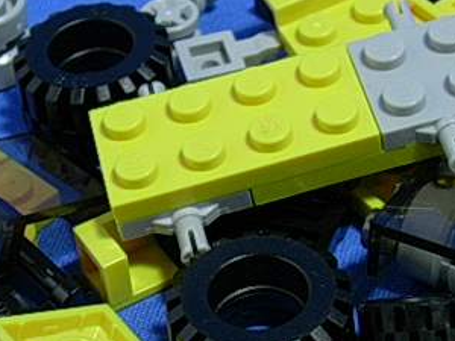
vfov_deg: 11.6
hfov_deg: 15.4
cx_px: 294
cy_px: 191
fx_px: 1682
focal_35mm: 128
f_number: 3.4
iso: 70
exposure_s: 1/13
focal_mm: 9
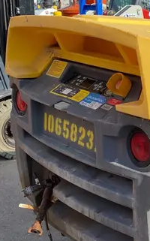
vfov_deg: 32.4
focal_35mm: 63
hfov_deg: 19.8
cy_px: 142
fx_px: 413
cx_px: 162
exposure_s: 1/2358
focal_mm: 4.25
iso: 32
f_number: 1.8
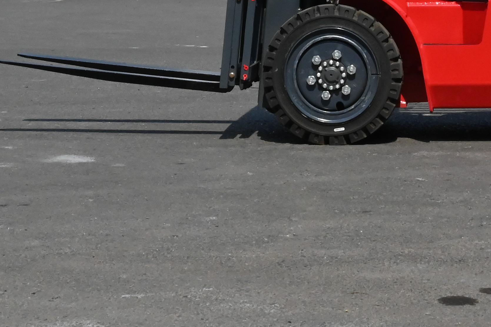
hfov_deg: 17.4
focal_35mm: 118
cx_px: 273
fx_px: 1607
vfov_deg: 11.1
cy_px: -182
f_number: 20
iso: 2500
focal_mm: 32.5
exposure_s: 1/1600
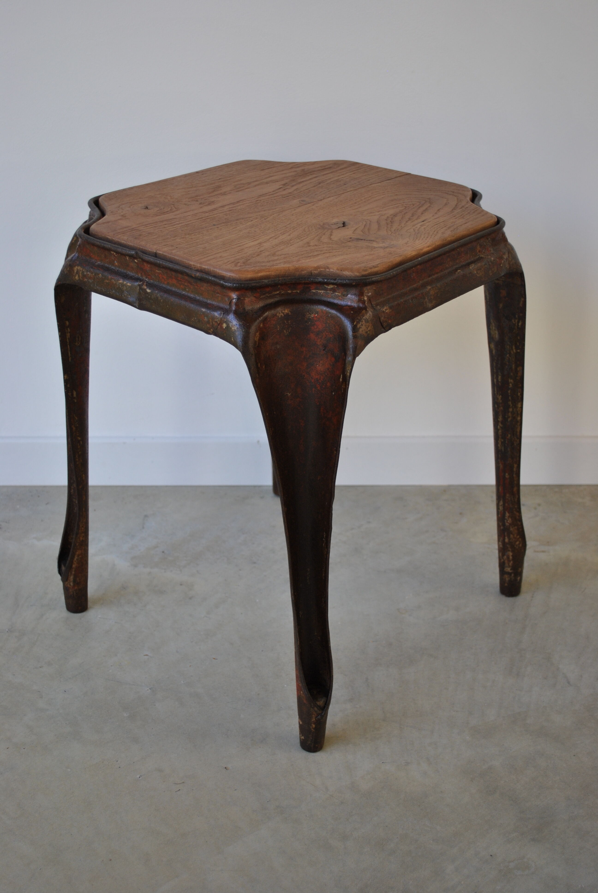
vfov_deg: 41.1
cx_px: 299
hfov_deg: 28.2
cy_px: 446
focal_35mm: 48
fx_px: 1193
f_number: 4.8
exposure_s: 1/80
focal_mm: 32
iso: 200
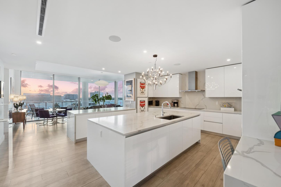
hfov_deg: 104.3
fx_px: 109
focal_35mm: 14
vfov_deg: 81.2
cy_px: 94
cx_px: 140
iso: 250
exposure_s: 1/30
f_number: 7.1
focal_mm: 14
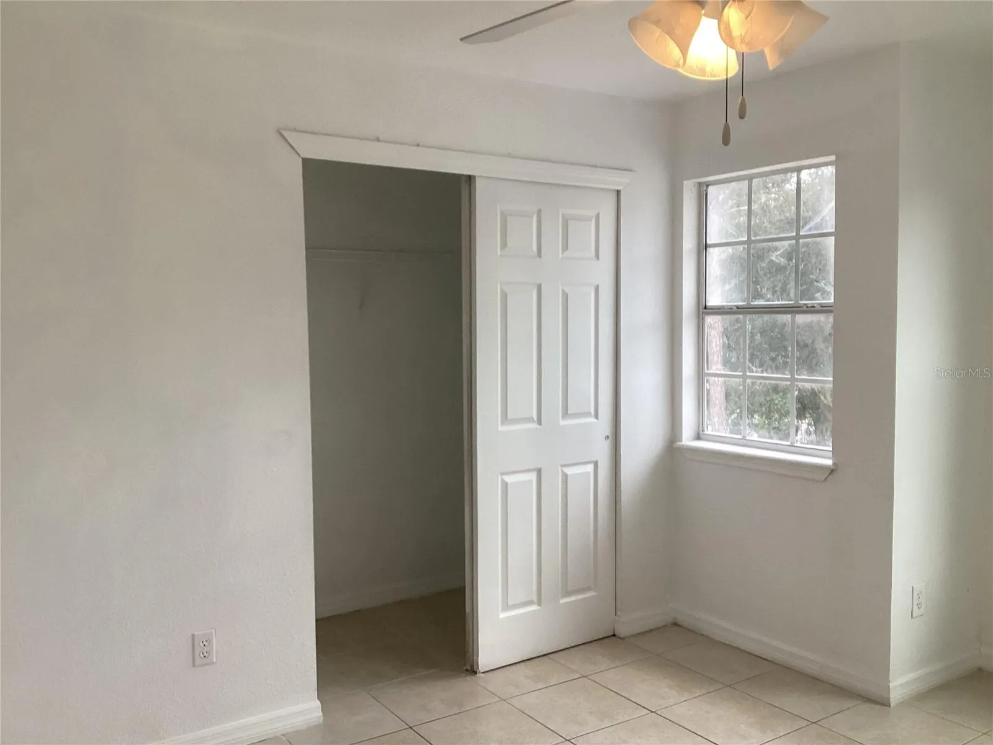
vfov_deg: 45.4
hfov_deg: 58.4
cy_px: 372
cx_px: 496
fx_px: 889
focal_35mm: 31
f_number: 2.4
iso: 80
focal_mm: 3.3
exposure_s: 1/60
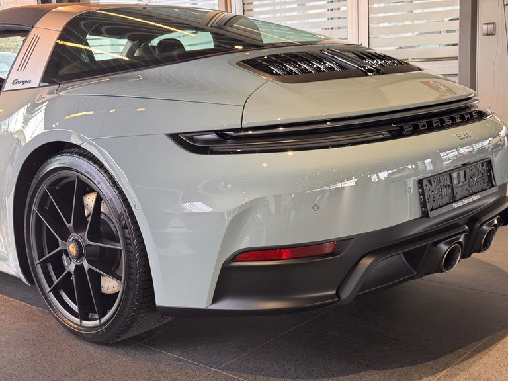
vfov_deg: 30.3
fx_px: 704
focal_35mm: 48
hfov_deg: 39.7
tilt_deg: -9.9
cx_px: 254
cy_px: 190
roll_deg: +2.3
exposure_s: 1/50
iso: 80
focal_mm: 6.76
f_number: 1.78
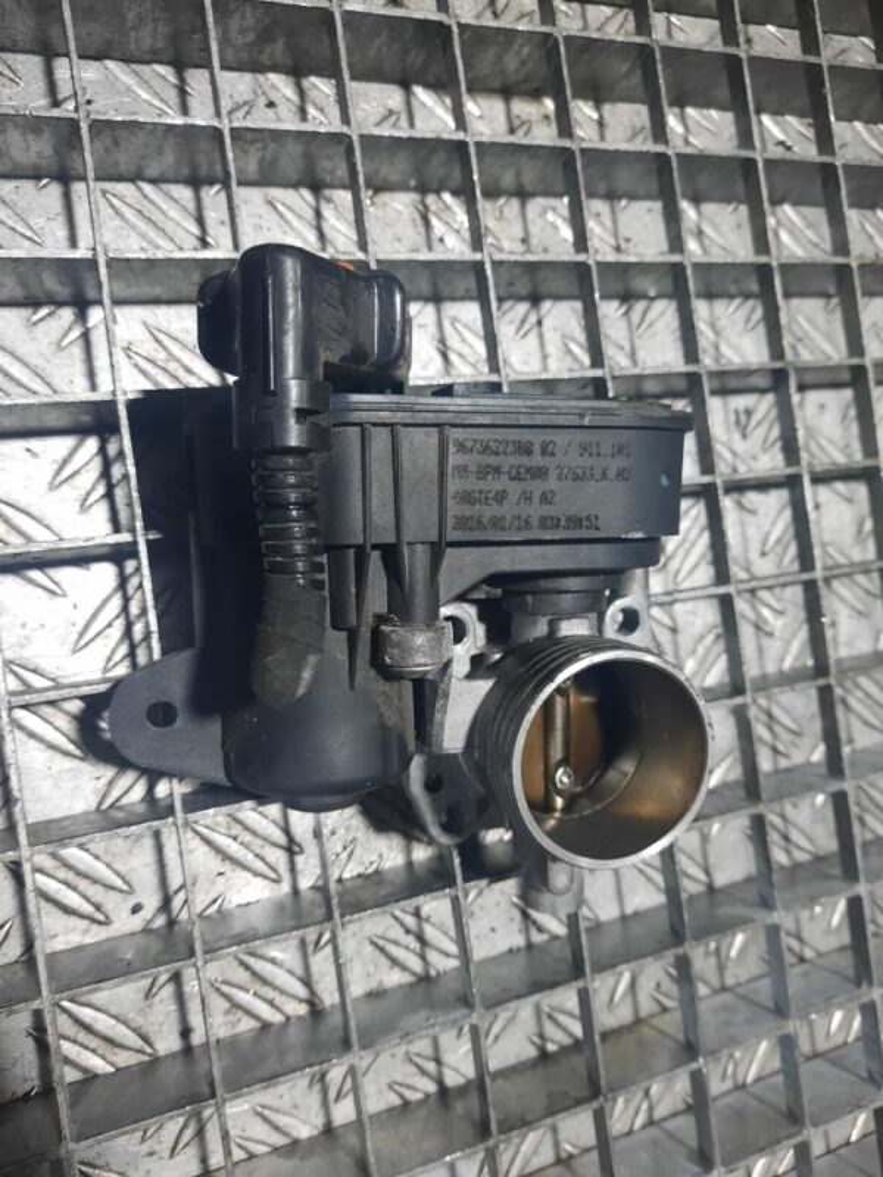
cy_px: 588
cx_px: 442
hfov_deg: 54.9
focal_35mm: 25
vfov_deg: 69.4
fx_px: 850
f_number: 2
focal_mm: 4.6
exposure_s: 1/33
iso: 250
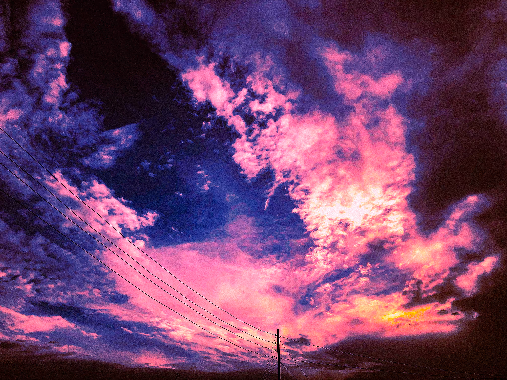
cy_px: 190
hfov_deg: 63.4
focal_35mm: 28
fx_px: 410
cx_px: 254
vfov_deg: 49.7
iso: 25
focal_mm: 4
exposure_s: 1/4400
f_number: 1.8
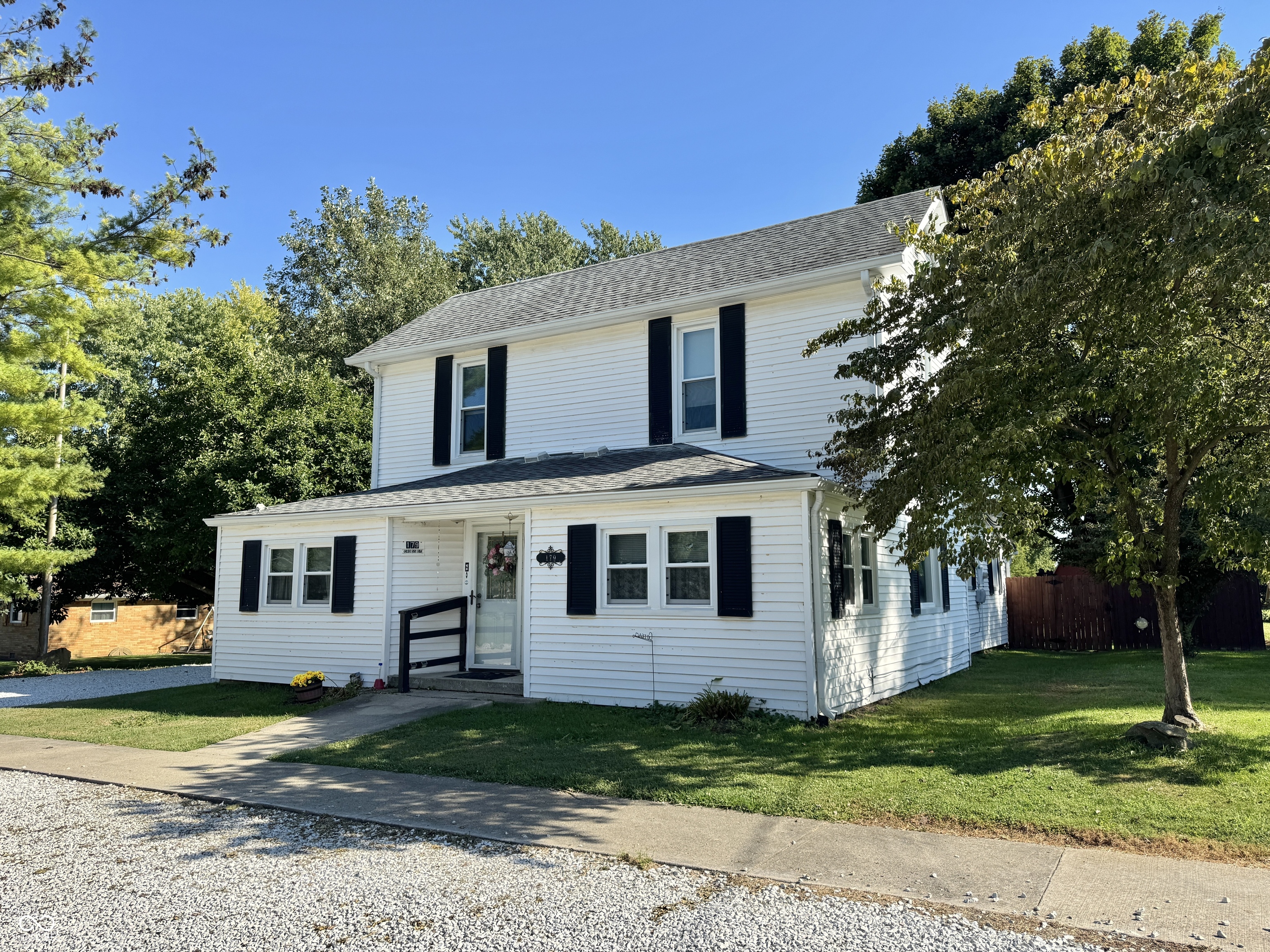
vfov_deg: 56.8
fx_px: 881
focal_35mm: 24
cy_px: 476
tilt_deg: +6.4
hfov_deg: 71.6
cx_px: 635
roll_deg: -0.1
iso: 80
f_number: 1.78
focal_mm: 6.76
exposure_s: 1/2506
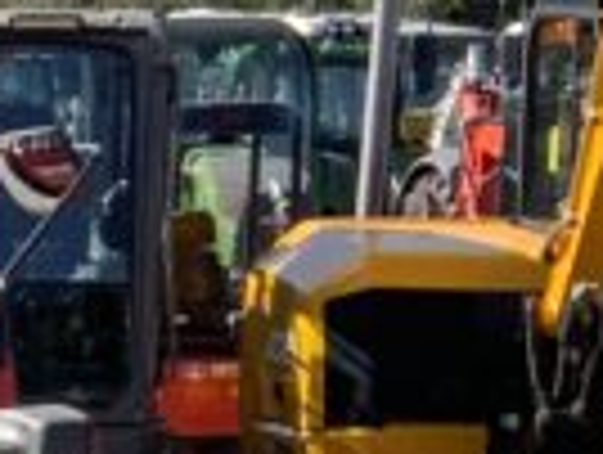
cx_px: -1274
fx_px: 3857
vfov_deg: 6.7
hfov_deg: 7.7
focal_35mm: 221
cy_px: 557
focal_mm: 3
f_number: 1.8
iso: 16
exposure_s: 1/1279
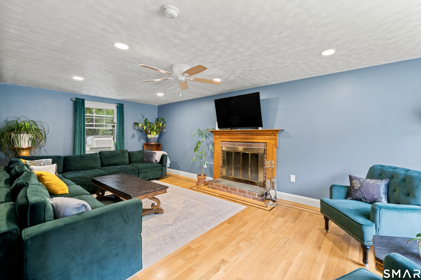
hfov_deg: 100.2
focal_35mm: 15
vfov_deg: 77.2
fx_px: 175
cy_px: 131
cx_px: 225
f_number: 9
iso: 320
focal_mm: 14
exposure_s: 1
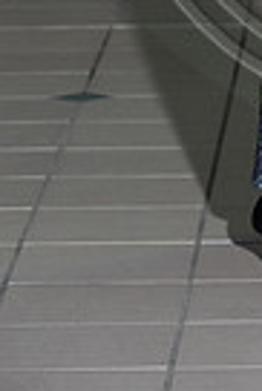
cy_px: -178
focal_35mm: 414
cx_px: 406
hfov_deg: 3.3
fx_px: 4508
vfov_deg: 4.9
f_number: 5.6
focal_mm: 125
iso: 1250
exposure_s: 1/160
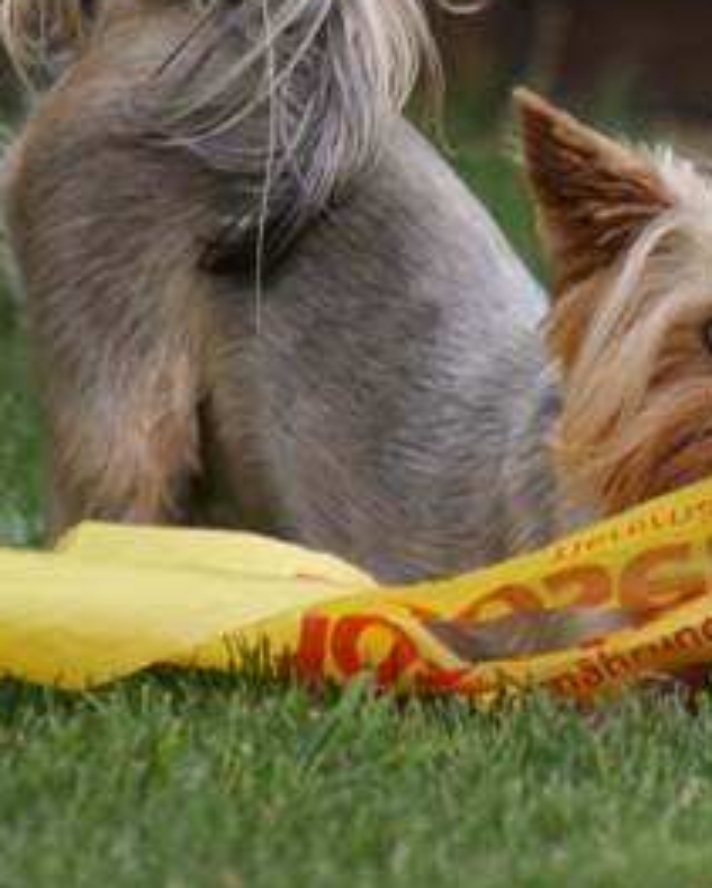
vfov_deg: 2.5
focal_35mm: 787
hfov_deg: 2.0
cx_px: 621
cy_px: 243
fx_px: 20694
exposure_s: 1/400
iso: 160
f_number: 5.6
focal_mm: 230
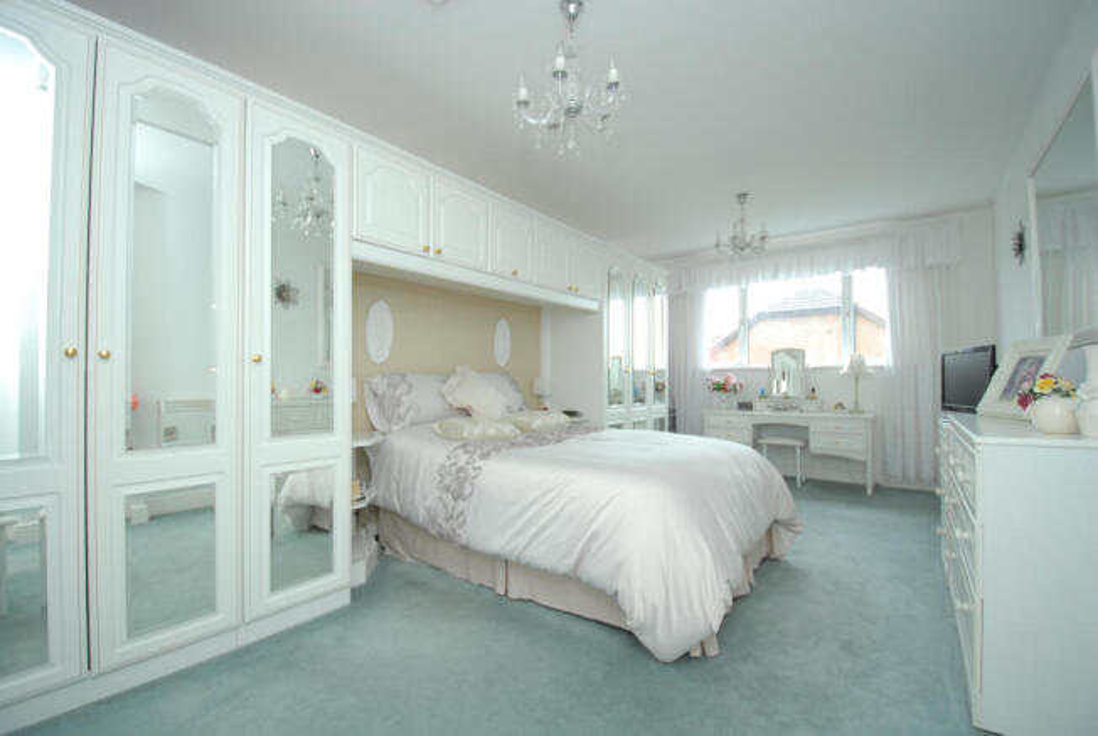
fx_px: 458
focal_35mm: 15
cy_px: 368
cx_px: 549
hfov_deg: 100.3
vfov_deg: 77.5
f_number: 3.5
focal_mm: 10
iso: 320
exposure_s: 1/30
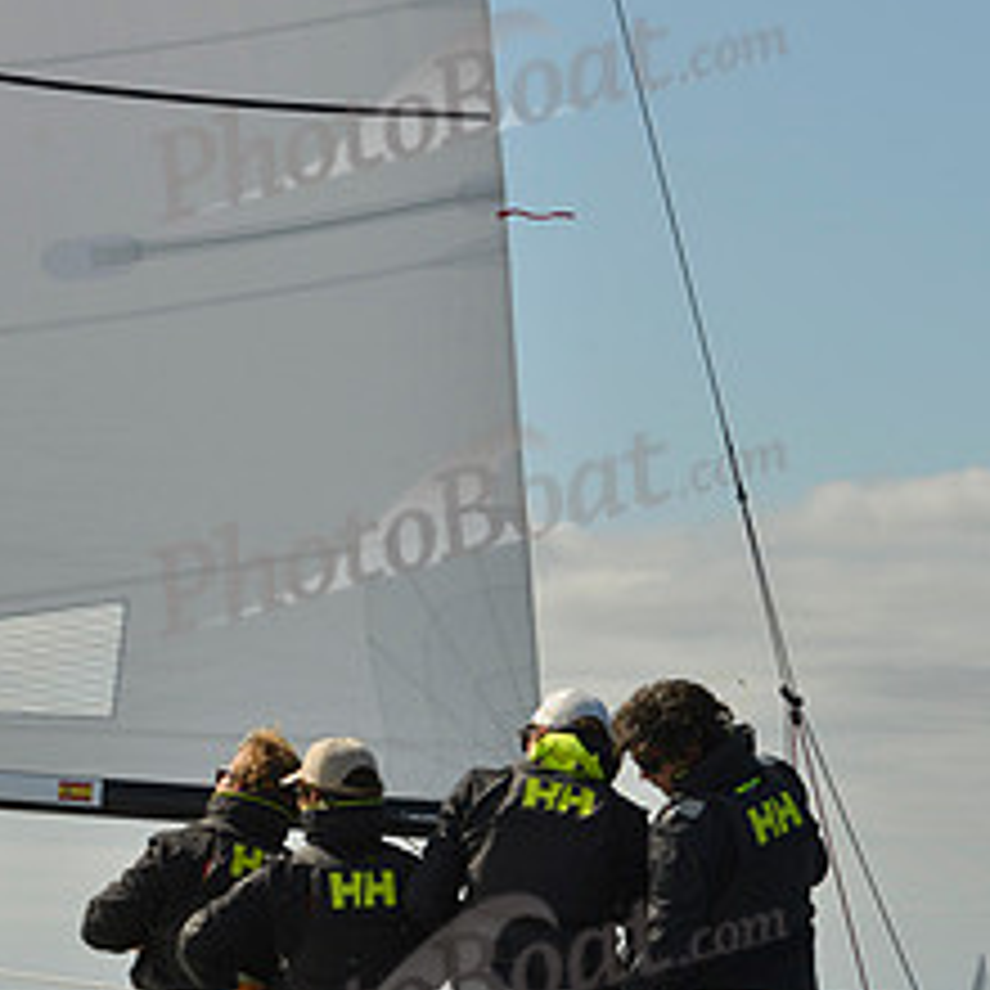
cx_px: -76
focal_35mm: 157
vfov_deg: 11.1
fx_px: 5080
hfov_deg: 11.0
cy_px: 817
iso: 400
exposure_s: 1/1600
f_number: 10
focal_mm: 70
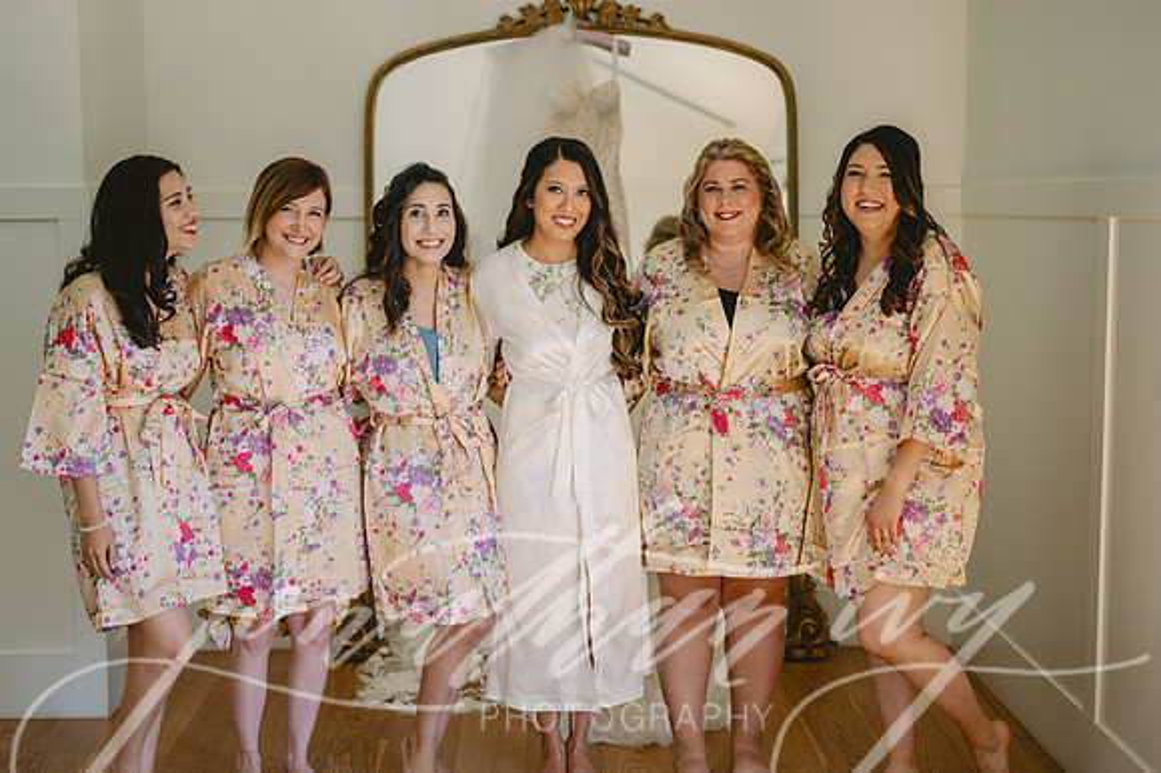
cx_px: 580
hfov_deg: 39.6
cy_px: 386
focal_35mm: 50
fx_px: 1612
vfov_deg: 27.0
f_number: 2
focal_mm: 50
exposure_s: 1/320
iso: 320
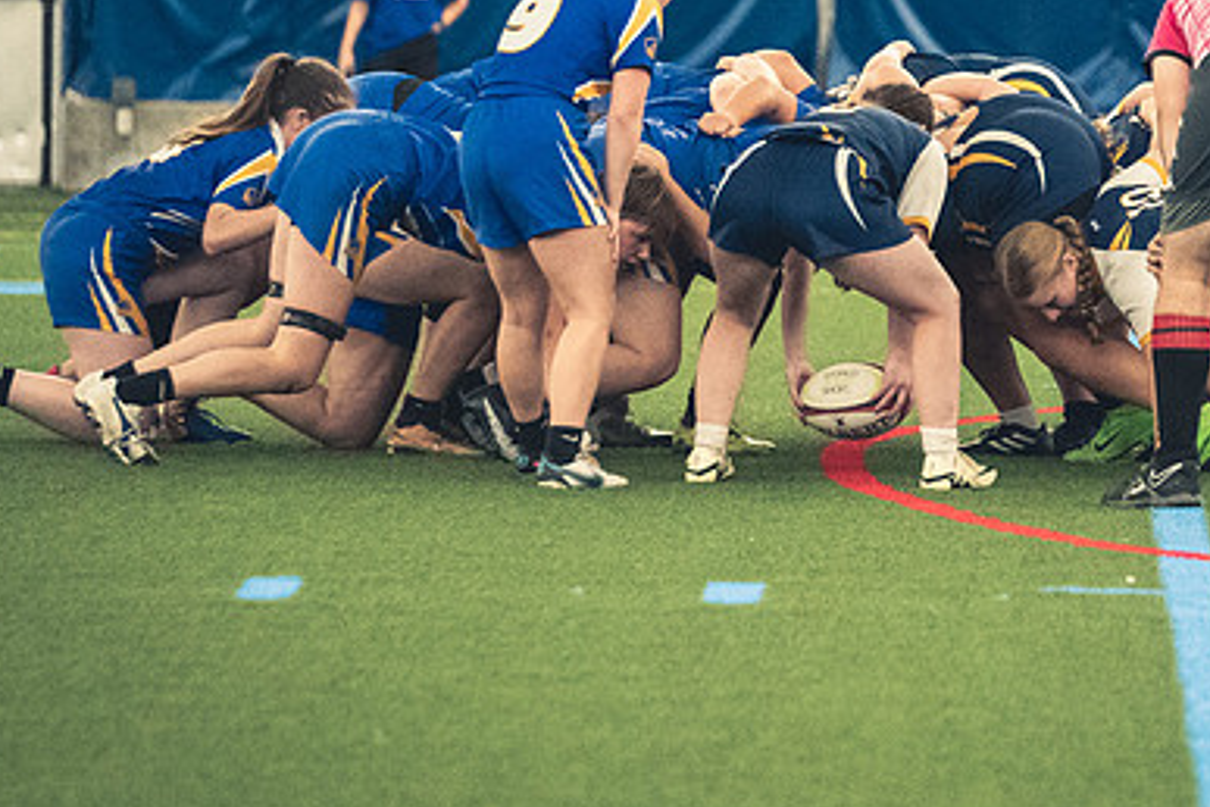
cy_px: 332
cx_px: 966
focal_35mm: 425
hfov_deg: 4.8
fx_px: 14284
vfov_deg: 3.2
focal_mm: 155
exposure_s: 1/500
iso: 12800
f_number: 2.8
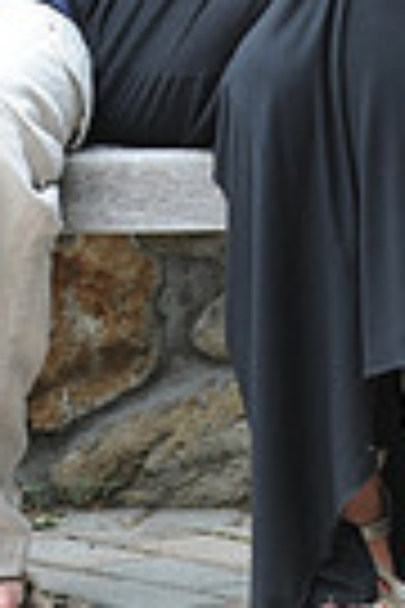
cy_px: -356
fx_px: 6547
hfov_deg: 3.5
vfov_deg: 5.3
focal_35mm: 388
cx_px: 158
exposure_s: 1/160
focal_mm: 90
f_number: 6.3
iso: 500
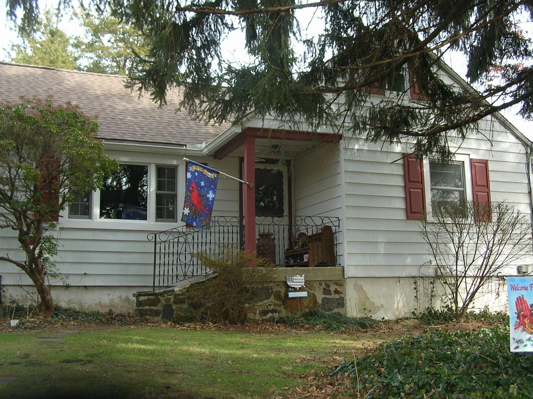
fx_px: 661
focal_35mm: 43
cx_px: 286
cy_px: 186
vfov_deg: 33.5
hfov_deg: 43.9
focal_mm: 6
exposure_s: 1/118
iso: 50
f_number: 2.7
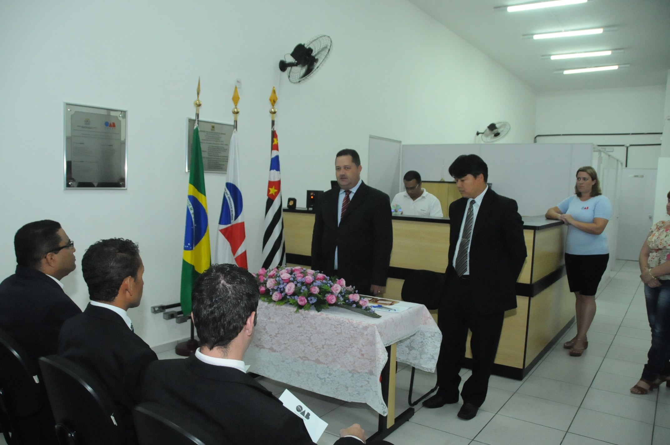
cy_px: 222
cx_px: 335
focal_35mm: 27
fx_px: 502
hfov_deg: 67.4
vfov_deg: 47.8
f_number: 4
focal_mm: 18
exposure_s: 1/250
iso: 3200
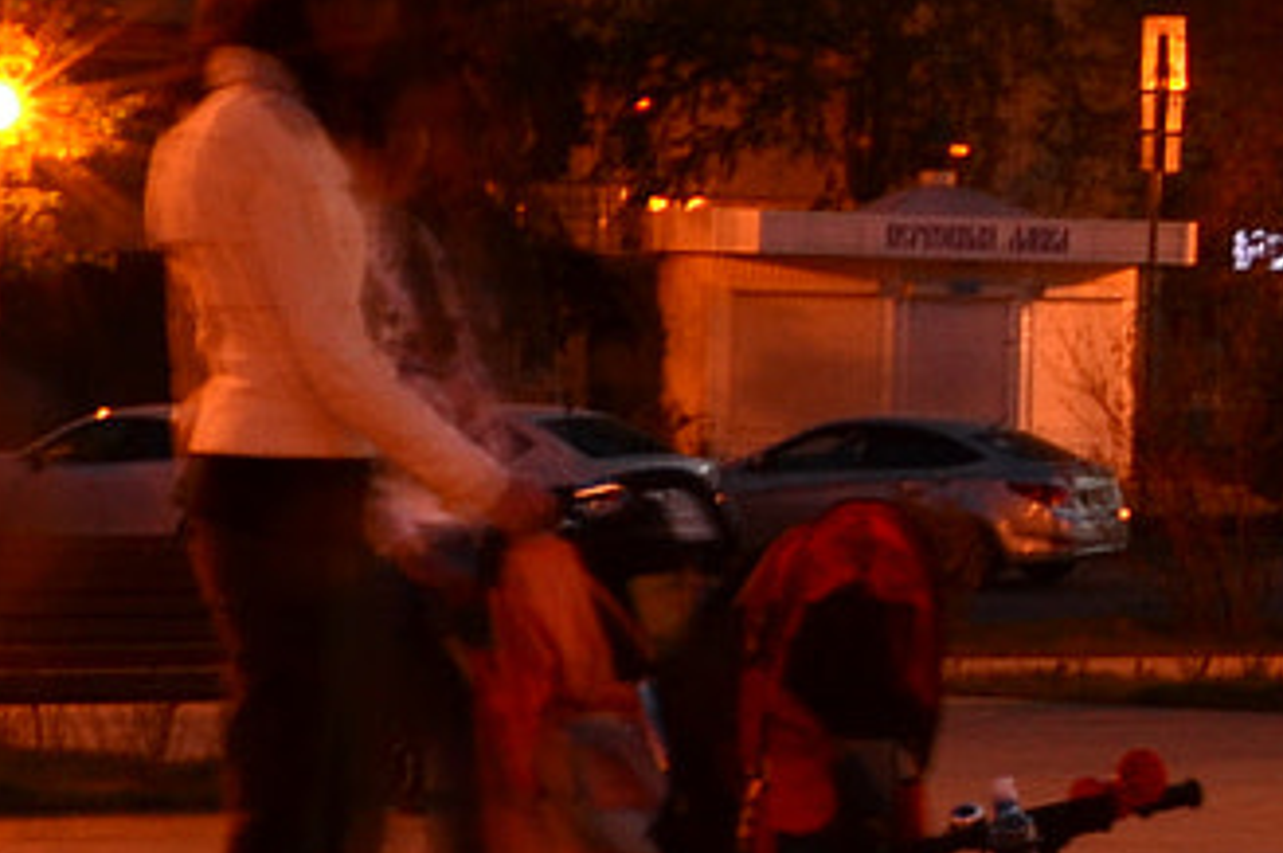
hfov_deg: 11.7
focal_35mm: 161
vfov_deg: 8.5
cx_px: 2410
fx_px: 5732
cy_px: 74
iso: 100
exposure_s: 5
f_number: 14
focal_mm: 22
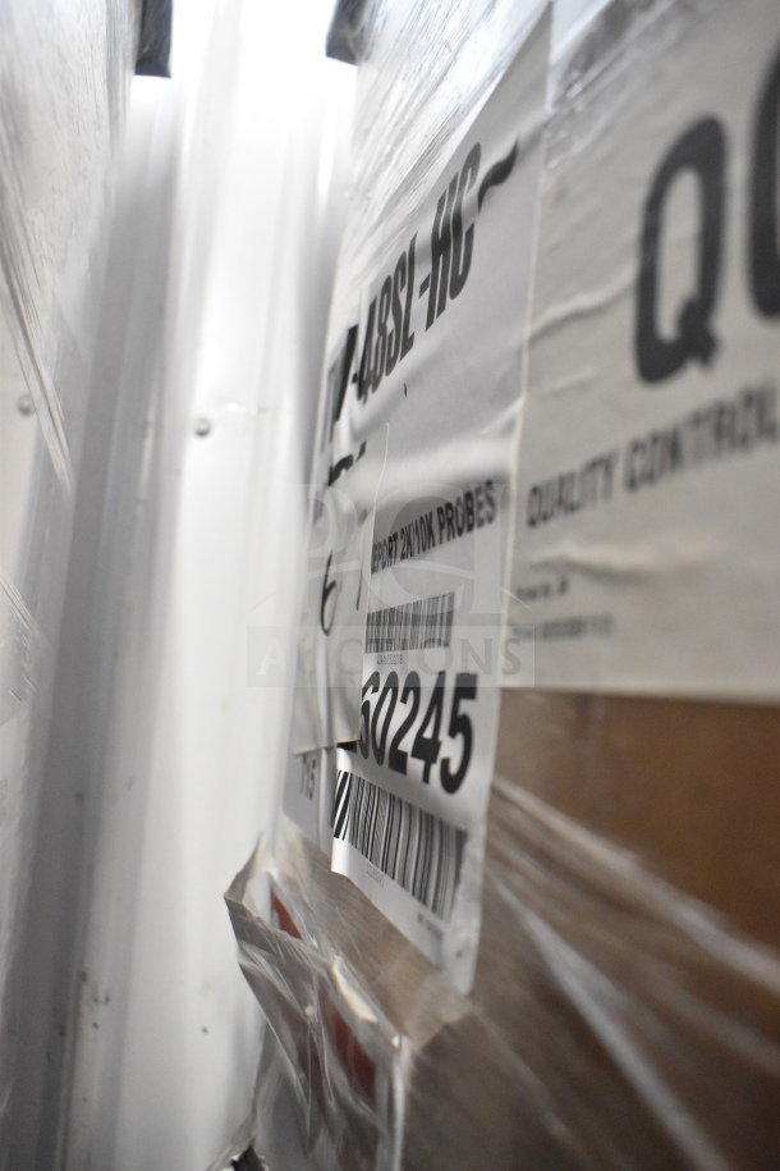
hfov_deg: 43.6
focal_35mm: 30
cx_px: 390
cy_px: 586
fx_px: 975
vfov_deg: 61.9
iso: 6400
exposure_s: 1/80
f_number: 4.5
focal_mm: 20
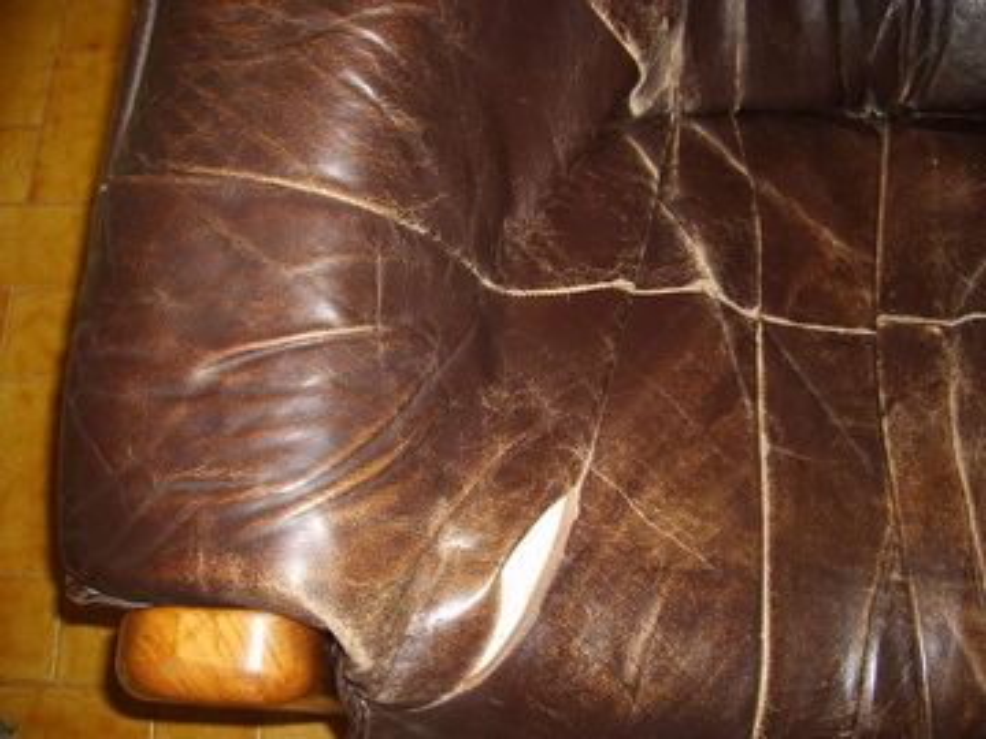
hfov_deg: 52.6
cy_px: 370
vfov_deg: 40.7
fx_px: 997
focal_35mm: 35
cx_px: 493
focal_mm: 5.8
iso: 100
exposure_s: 1/45
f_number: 2.8
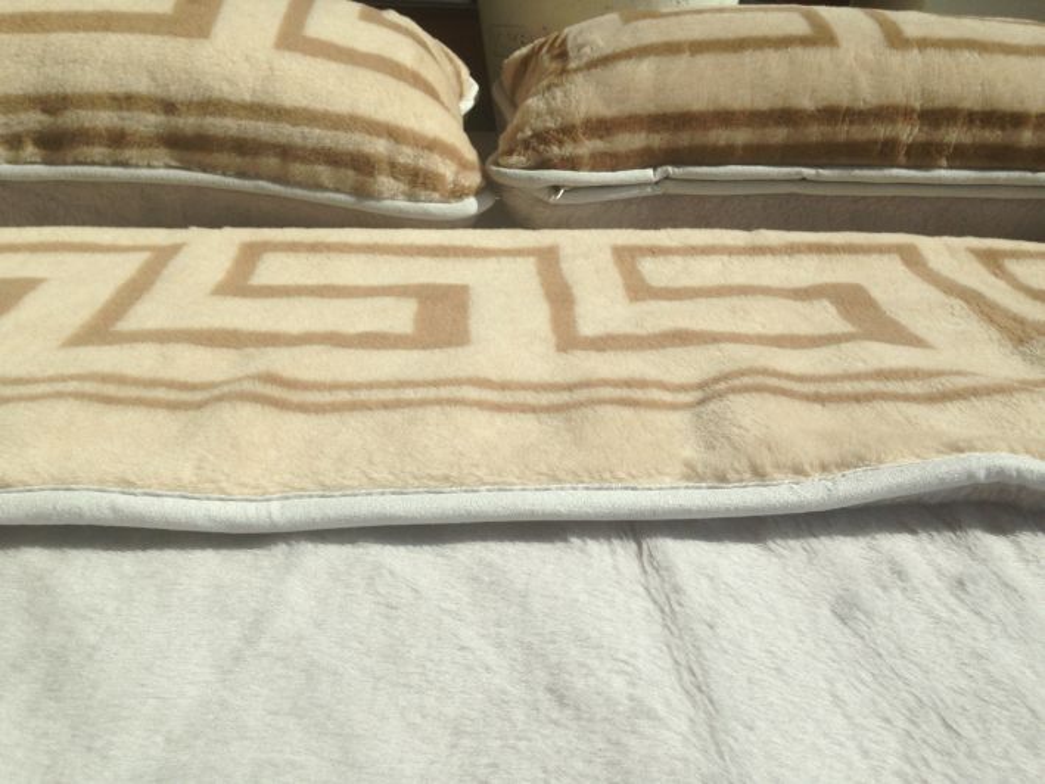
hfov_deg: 55.3
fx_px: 996
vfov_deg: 43.0
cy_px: 392
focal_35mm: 33
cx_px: 522
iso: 50
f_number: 2.4
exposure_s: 1/2262
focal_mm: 4.13
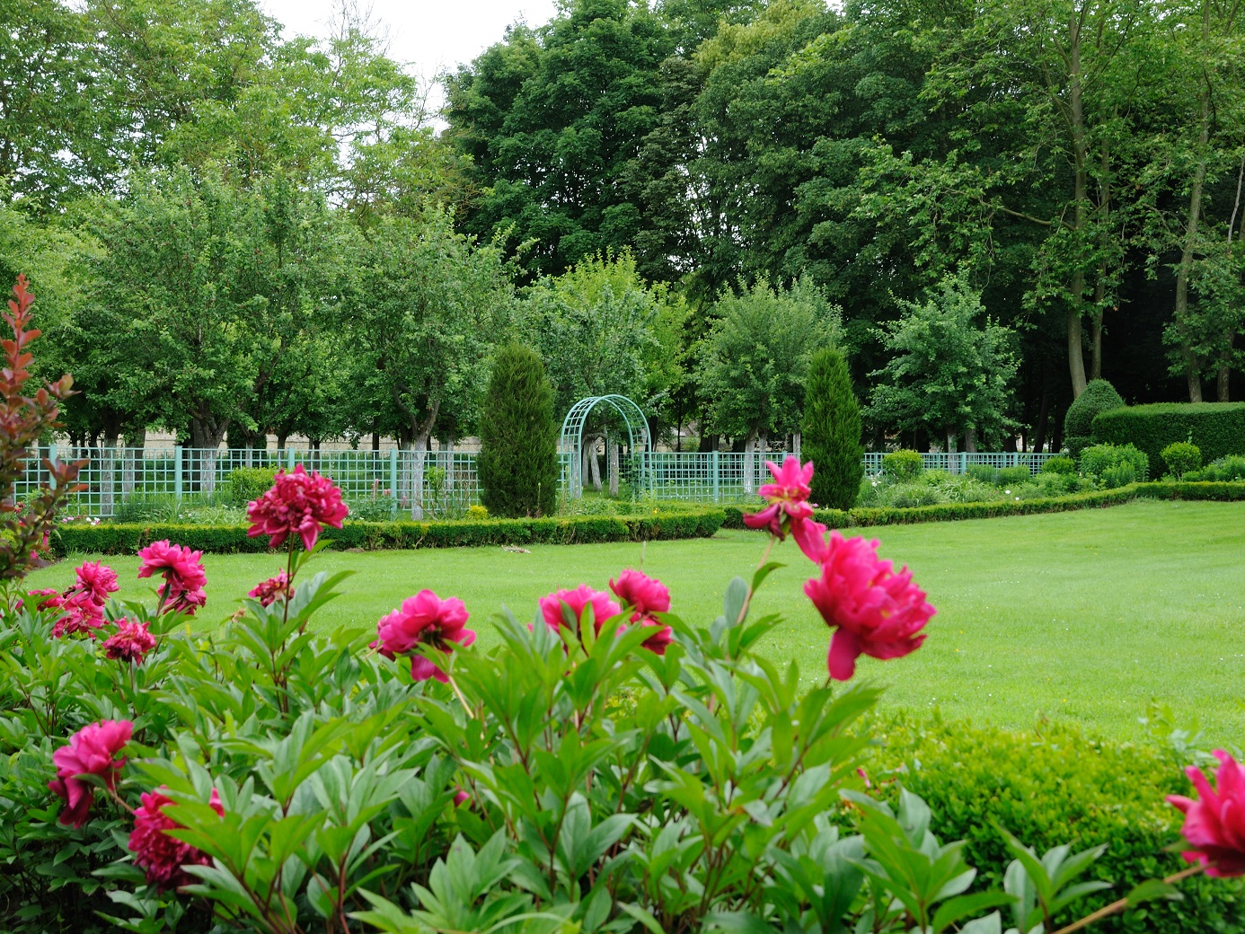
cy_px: 462
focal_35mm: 42
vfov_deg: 34.7
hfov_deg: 45.2
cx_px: 604
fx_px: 1495
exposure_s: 1/100
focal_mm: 25
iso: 200
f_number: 7.1
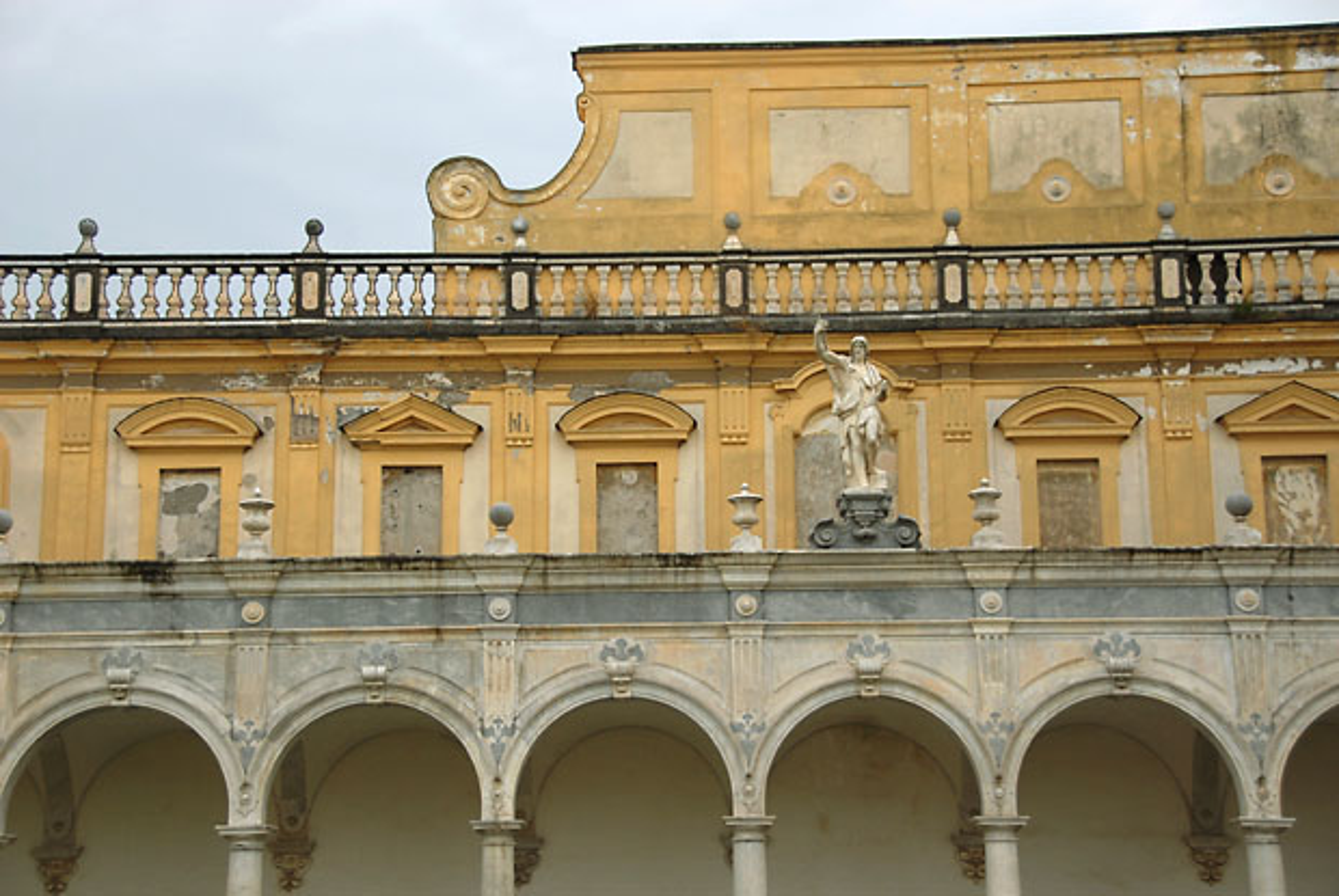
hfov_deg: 31.9
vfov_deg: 21.6
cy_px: 448
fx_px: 2346
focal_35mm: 63
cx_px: 670
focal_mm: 42
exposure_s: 1/320
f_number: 4.5
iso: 100
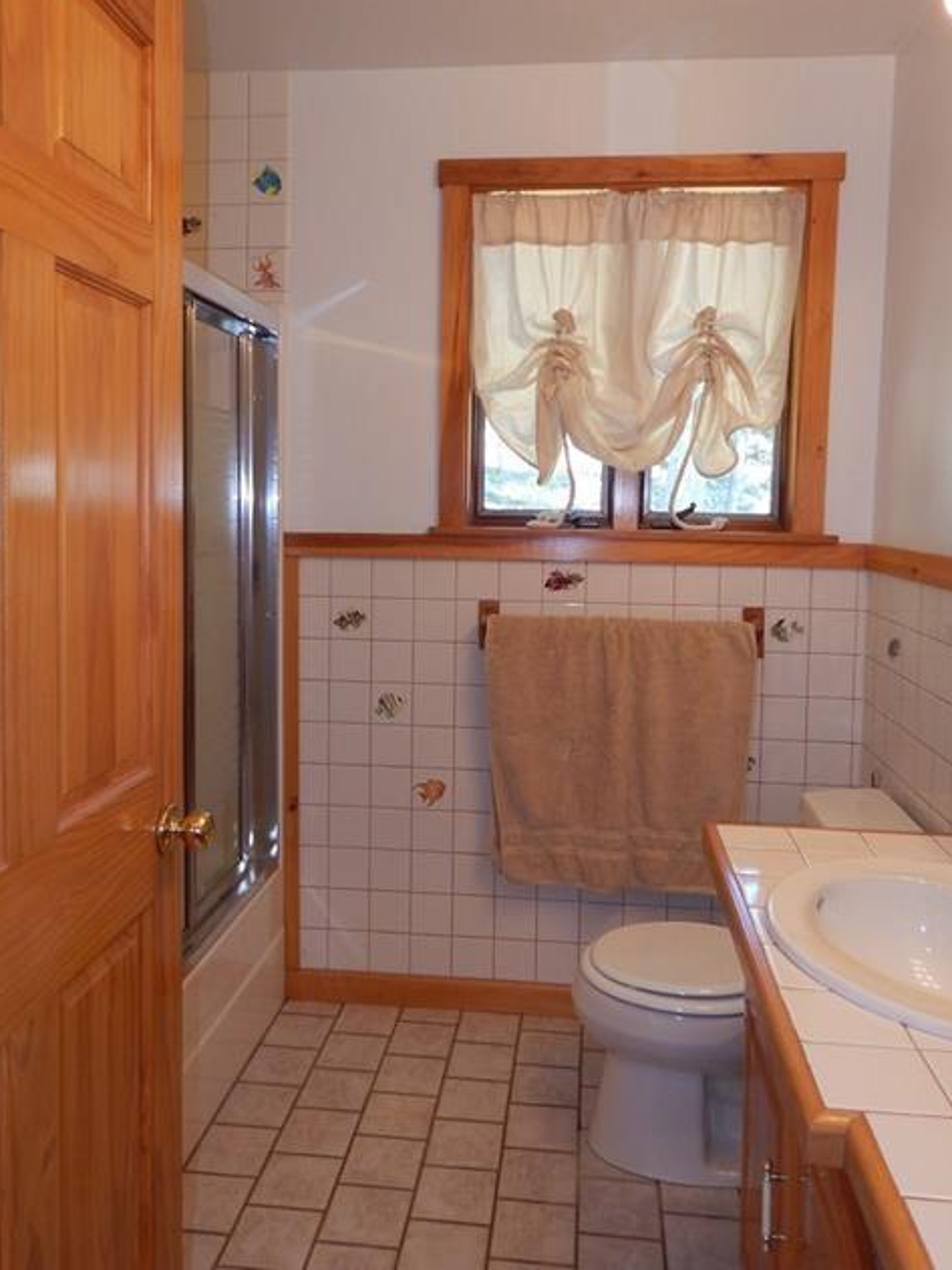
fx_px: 1027
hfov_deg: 49.7
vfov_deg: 63.3
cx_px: 475
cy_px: 562
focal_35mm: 28
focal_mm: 4
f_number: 3
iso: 125
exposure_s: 1/30
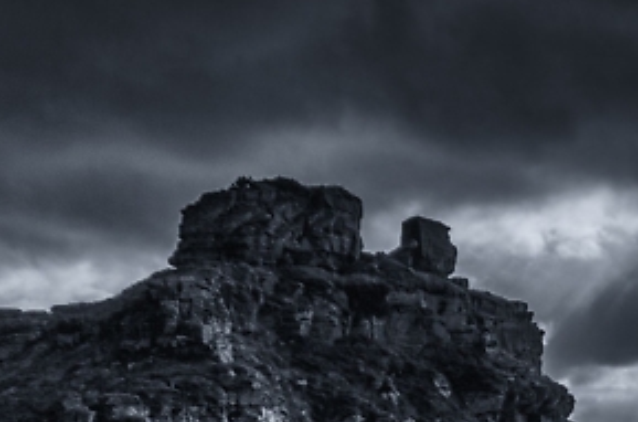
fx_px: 1467
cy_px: 676
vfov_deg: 14.9
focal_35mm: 83
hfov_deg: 20.7
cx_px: 971
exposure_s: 1/400
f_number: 8
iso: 100
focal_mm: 16
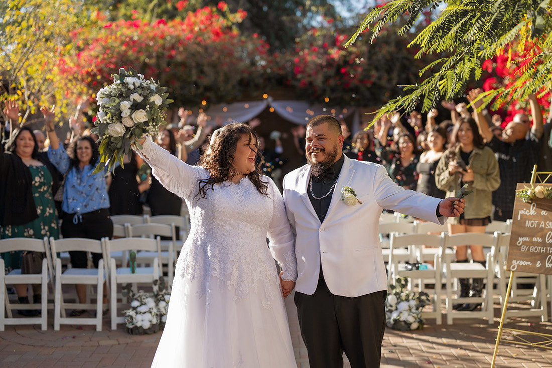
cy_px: 184
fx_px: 793
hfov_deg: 38.4
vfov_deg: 26.1
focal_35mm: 52
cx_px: 281
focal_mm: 50
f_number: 1.8
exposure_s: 1/1250
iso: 100
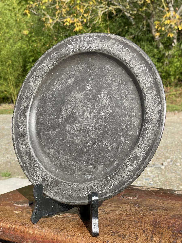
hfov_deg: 28.0
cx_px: 91
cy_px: 122
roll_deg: +2.6
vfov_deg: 36.8
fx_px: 365
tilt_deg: -6.7
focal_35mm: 52
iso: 25
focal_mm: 6
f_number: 2
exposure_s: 1/1142
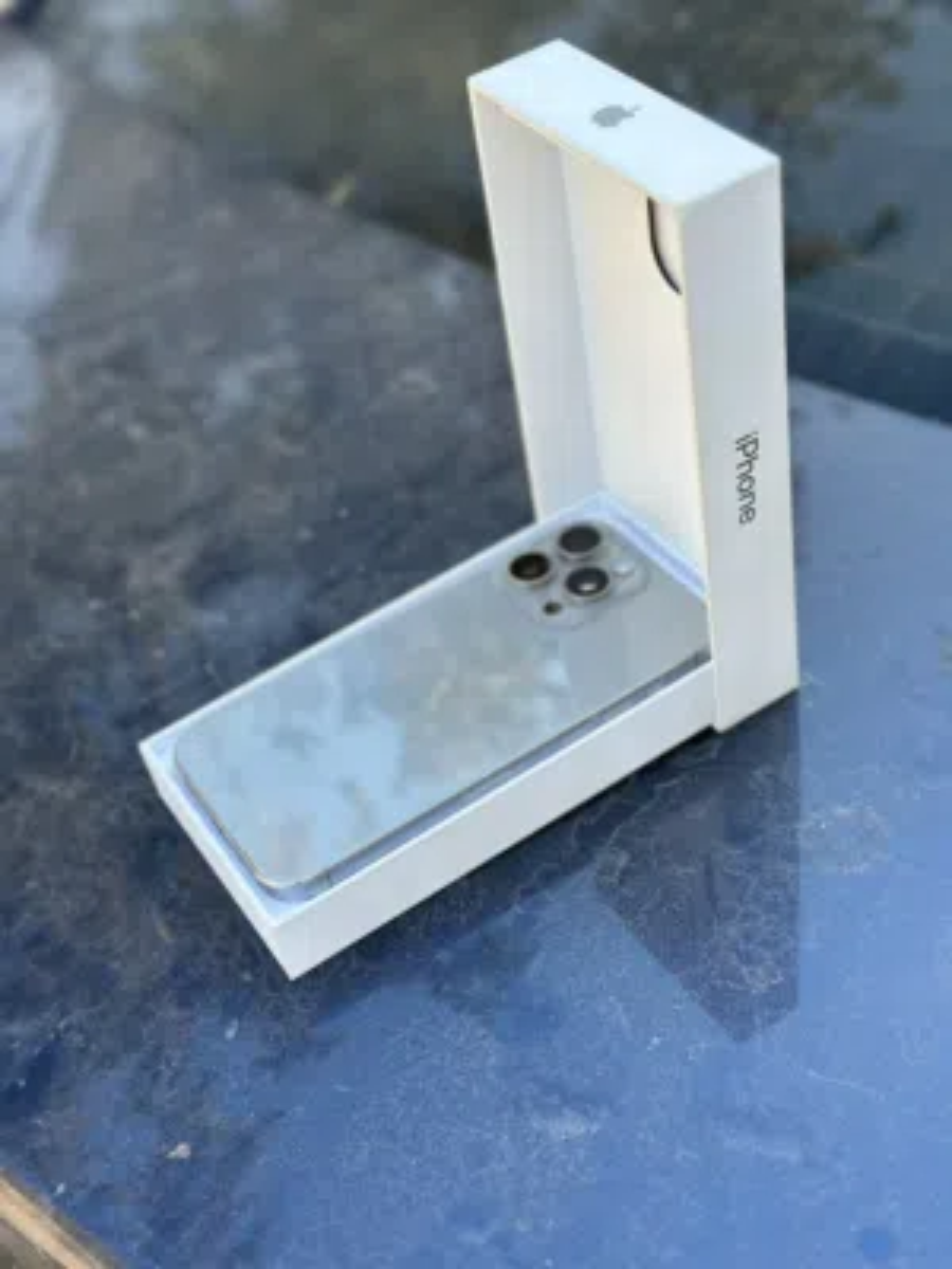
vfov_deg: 39.7
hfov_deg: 30.3
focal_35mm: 48
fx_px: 1760
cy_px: 634
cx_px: 476
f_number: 1.78
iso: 80
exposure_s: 1/564
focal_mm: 6.86
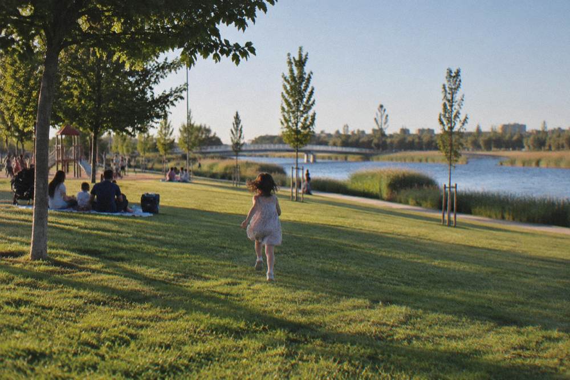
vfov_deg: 37.8
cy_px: 190
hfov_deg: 54.5
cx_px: 285
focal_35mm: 35
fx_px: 554
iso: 400
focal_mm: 35
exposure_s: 1/500
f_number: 7.1
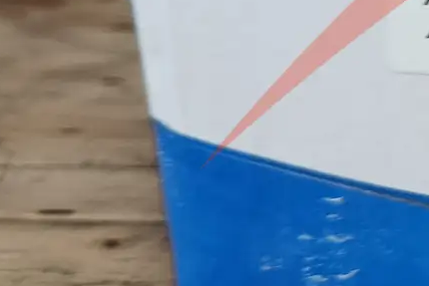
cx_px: 871
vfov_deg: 11.6
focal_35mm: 116
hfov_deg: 14.5
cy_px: -57
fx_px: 1383
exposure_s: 1/100
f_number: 1.7
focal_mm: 5.24
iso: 68
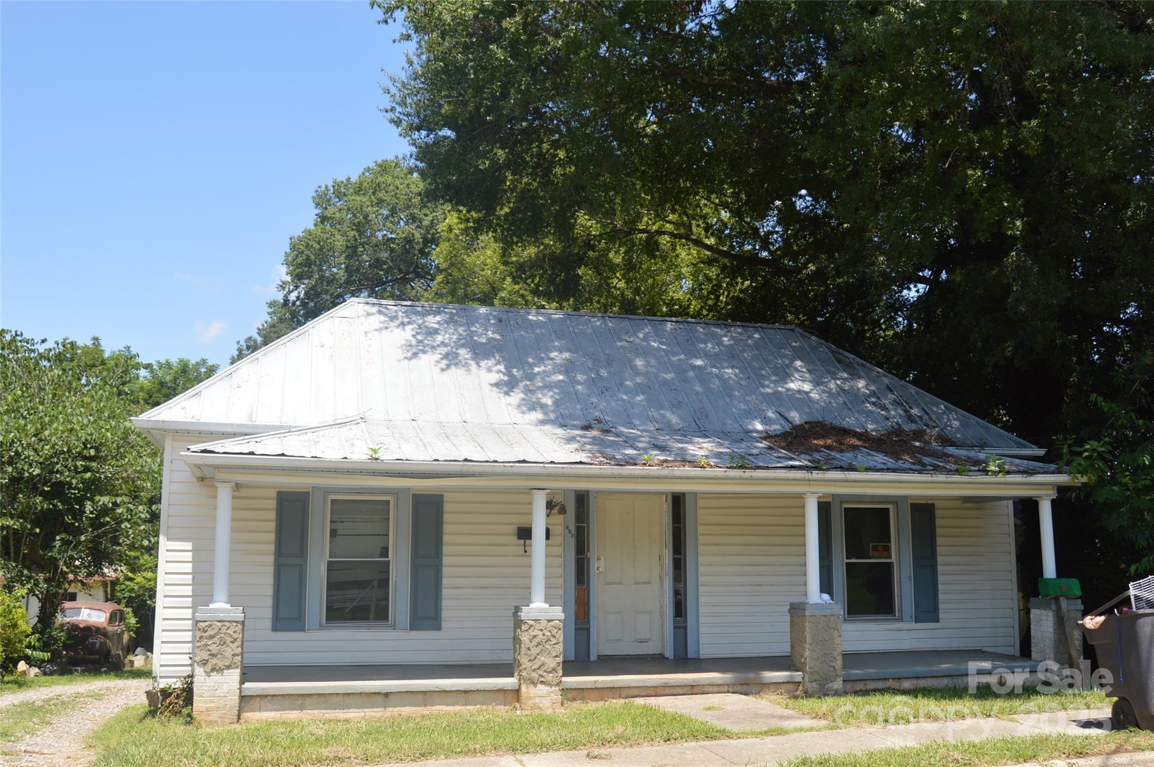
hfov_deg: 57.3
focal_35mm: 33
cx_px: 577
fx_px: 1057
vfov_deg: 39.9
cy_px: 384
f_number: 7.1
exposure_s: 1/200
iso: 100
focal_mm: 22
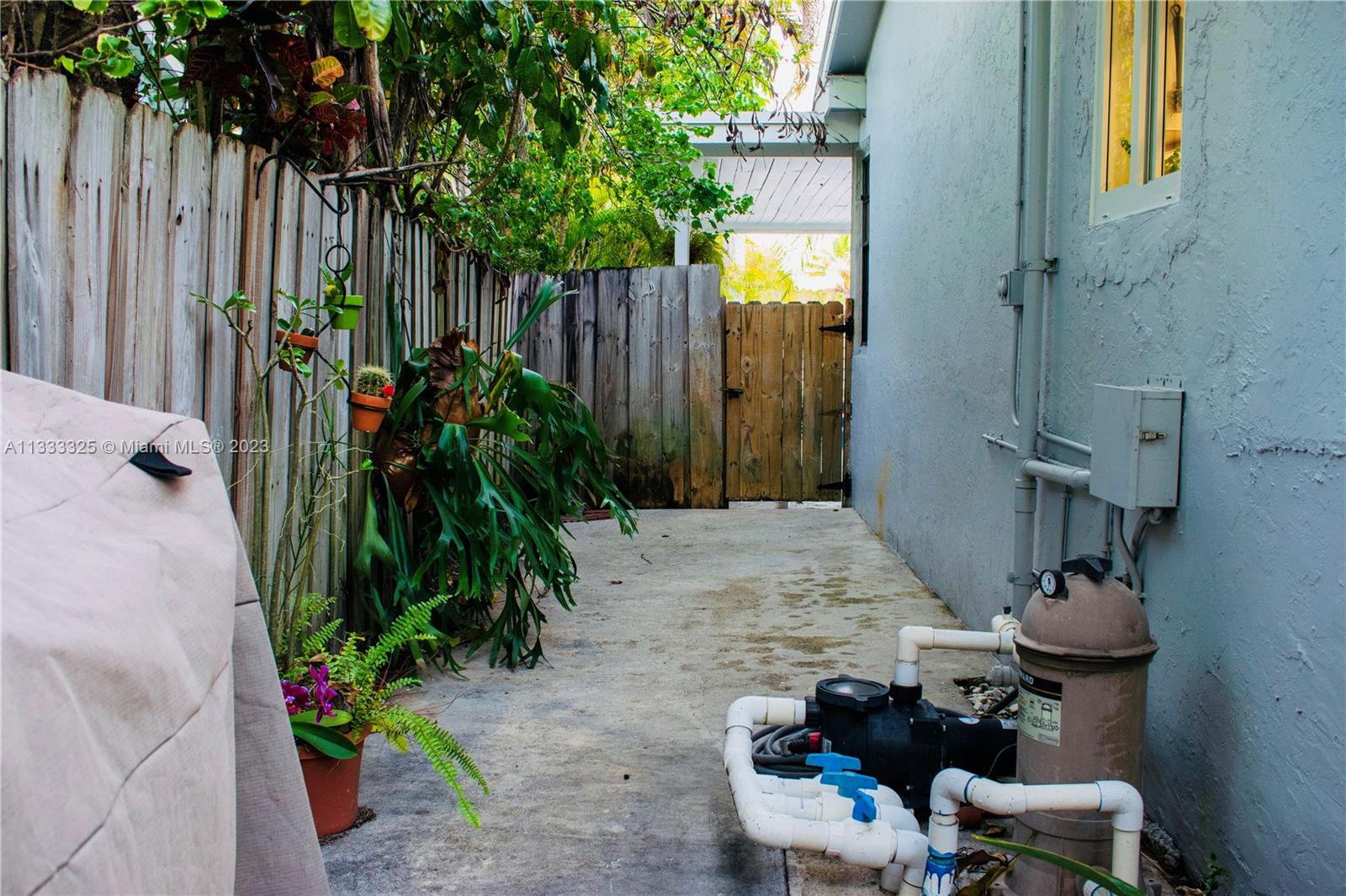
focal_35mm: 33
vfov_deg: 40.0
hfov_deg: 57.2
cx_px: 673
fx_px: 1233
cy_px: 448
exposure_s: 1/15
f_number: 6.7
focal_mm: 22
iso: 500
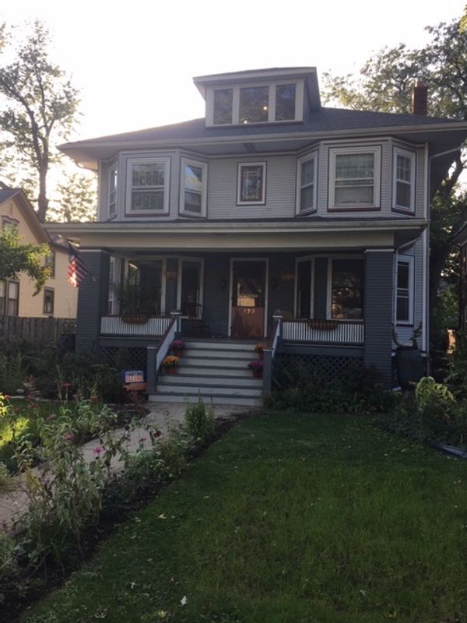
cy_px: 312
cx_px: 234
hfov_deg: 48.2
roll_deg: -1.4
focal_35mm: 29
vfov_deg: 61.7
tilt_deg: +1.6
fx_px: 522
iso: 25
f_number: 2.2
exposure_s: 1/200
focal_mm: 4.15
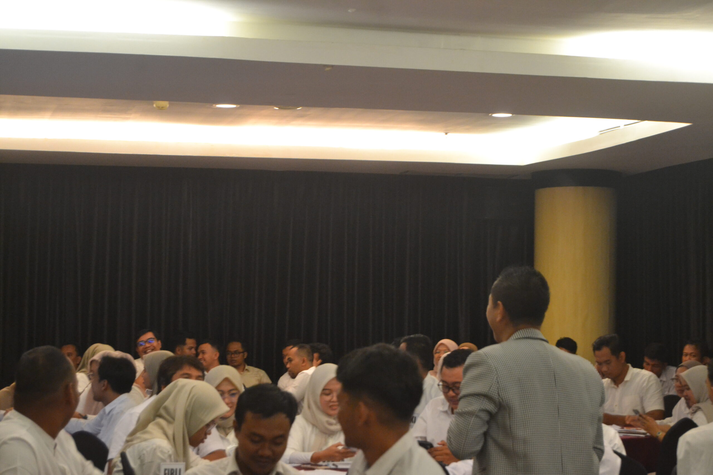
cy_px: 238
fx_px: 1634
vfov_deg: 16.6
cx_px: 356
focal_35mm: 82
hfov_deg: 24.6
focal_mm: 55
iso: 2200
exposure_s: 1/60
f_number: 5.6
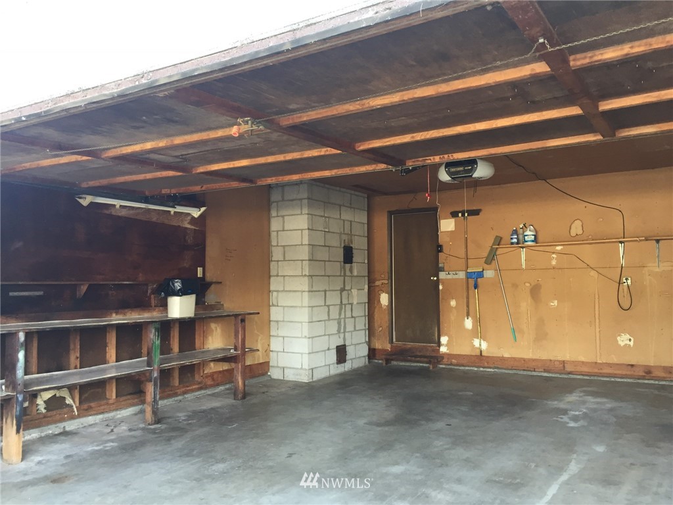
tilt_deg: +3.7
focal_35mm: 29
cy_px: 252
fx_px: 564
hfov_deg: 61.7
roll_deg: -0.2
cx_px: 336
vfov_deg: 48.2
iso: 32
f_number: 2.2
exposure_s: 1/30
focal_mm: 4.15
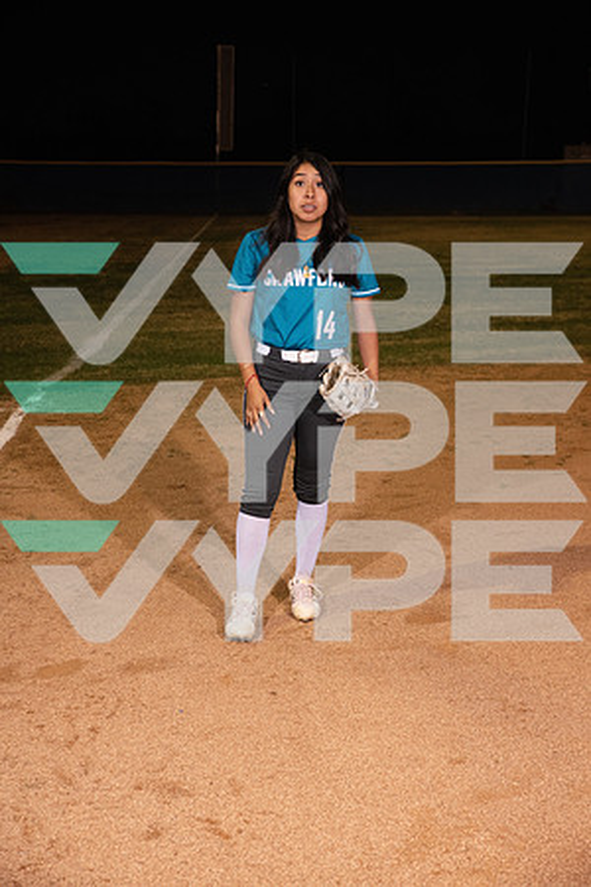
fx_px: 1379
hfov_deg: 24.2
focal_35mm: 56
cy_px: 444
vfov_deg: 35.6
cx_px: 296
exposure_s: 1/400
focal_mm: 56
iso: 1250
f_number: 6.3
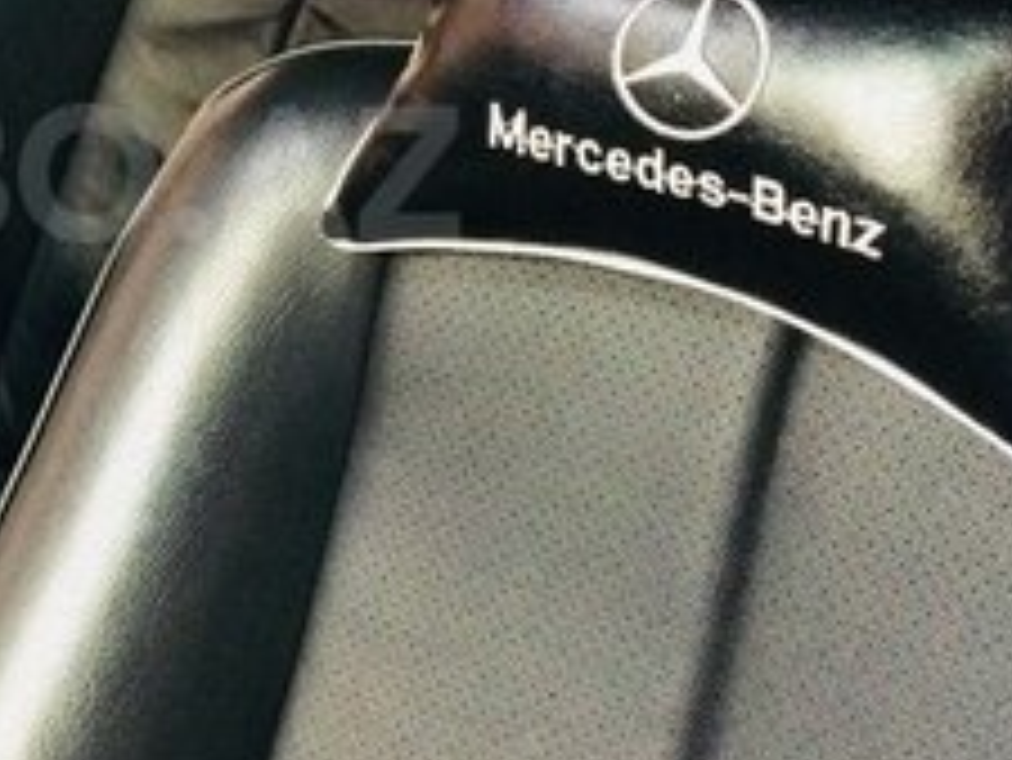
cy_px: 173
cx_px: 0
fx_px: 2486
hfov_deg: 22.1
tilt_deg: -18.5
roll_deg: +3.8
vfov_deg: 17.3
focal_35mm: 85
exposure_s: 1/33
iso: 200
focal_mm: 4.15
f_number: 2.2
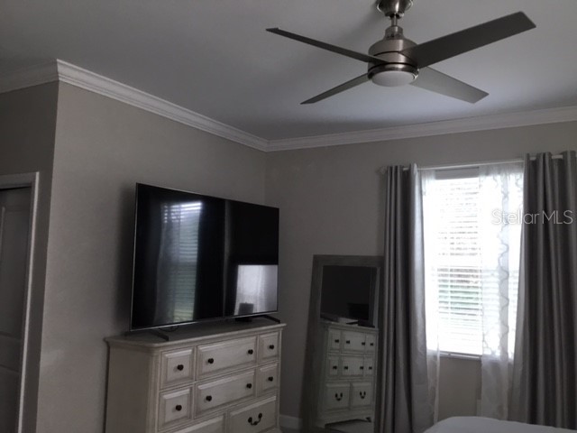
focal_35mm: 31
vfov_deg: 45.4
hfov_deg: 58.4
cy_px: 216
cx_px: 288
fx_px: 517
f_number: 2.4
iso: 25
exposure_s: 1/30
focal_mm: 3.3
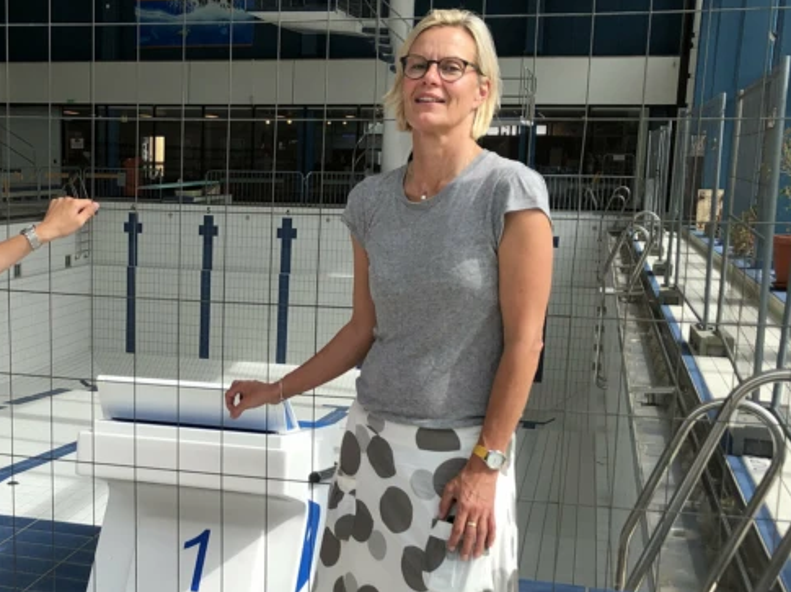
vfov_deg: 27.8
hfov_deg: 35.9
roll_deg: -0.9
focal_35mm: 52
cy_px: 394
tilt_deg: -11.2
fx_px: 1187
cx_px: 189
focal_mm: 3.99
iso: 20
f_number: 1.8
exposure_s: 1/366
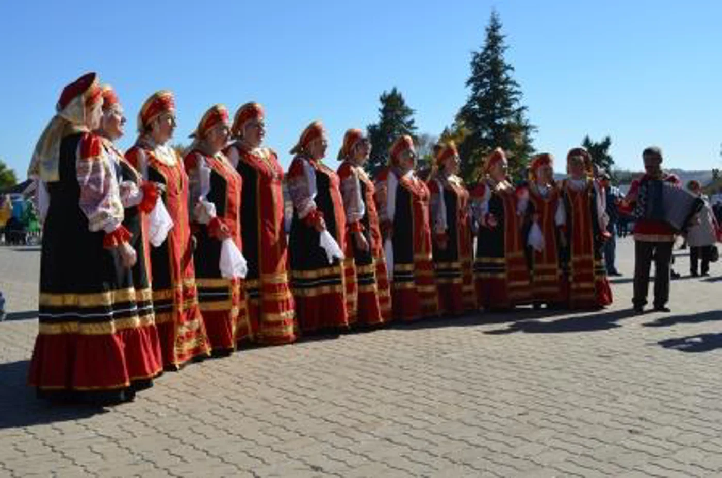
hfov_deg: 49.6
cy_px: 239
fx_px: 781
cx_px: 361
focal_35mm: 39
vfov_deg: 34.1
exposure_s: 1/250
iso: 110
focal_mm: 26
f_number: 8
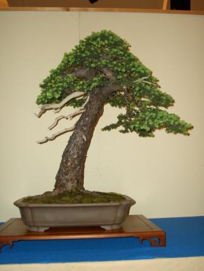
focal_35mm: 41
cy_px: 136
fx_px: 322
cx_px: 102
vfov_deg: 45.8
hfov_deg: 35.1
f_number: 2.8
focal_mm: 6.8
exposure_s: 1/60
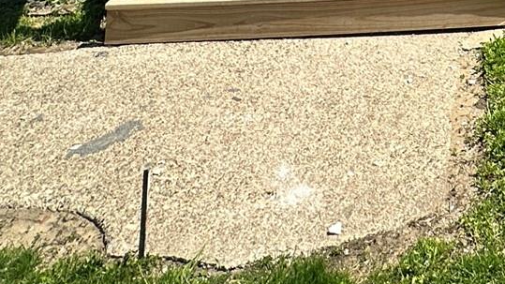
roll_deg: +0.9
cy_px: -396
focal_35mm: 58
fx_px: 777
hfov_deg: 30.3
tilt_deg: +7.3
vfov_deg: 14.2
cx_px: 615
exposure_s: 1/861
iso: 50
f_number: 2.2
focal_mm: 2.22
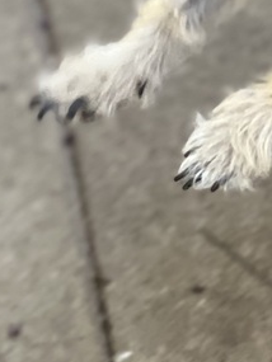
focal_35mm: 270
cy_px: -224
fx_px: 2827
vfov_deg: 7.2
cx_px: 383
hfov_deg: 5.5
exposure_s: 1/121
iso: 125
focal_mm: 9
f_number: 2.8
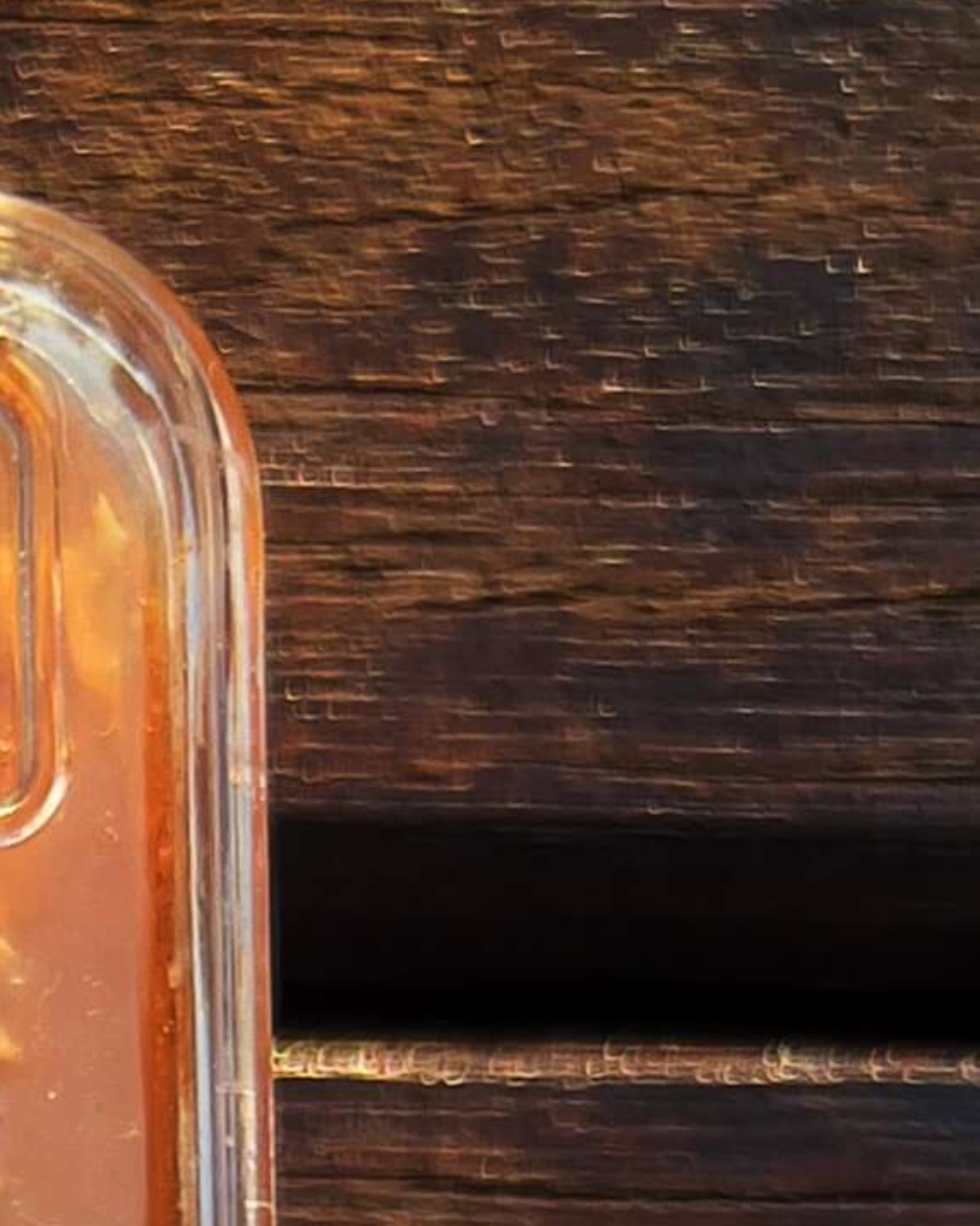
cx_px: -1230
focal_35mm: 142
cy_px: 2830
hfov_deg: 9.8
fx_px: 5148
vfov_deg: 11.5
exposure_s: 1/1575
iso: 50
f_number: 1.5
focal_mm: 5.7
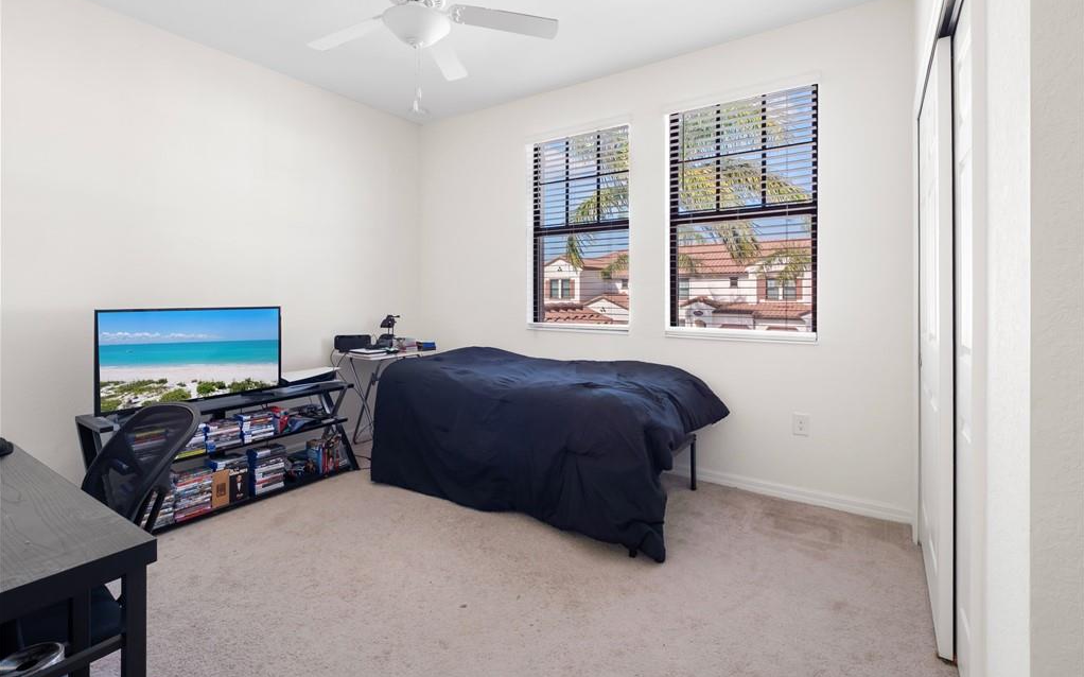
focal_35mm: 17
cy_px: 296
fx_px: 502
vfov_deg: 67.7
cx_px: 542
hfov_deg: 94.4
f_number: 7.1
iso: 200
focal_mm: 8
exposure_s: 1/3
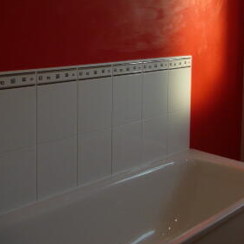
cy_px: 49
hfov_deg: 28.7
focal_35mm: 56
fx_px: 447
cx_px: 242
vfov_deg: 29.9
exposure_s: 1/100
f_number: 3.3
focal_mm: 4.7
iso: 100
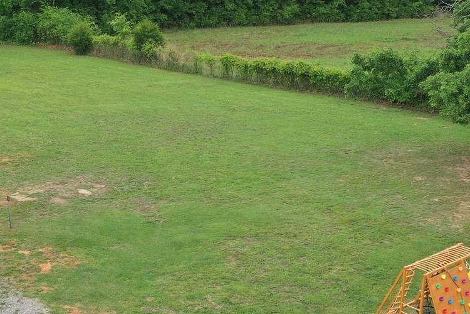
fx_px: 992
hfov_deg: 26.5
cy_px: 182
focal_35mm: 76
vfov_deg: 17.9
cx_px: 165
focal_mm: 10.26
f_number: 5
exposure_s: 1/60
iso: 100
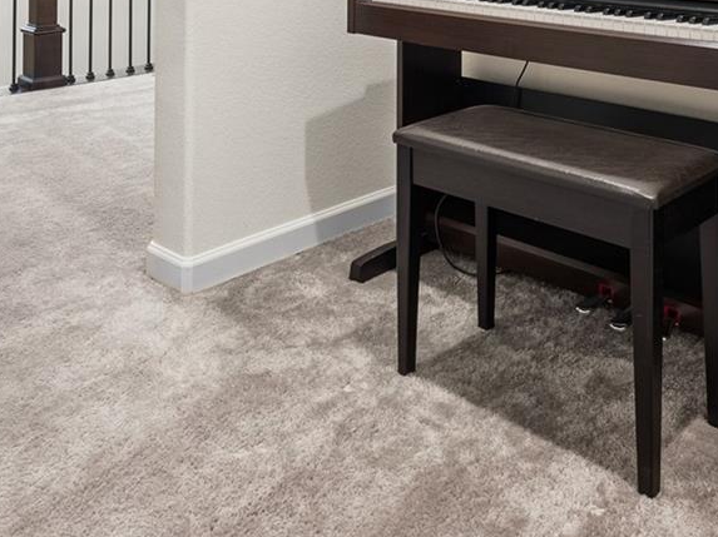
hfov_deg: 43.2
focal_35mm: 43
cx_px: 484
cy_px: -106
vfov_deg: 29.0
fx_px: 891
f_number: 8
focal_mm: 16
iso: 200
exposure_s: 1
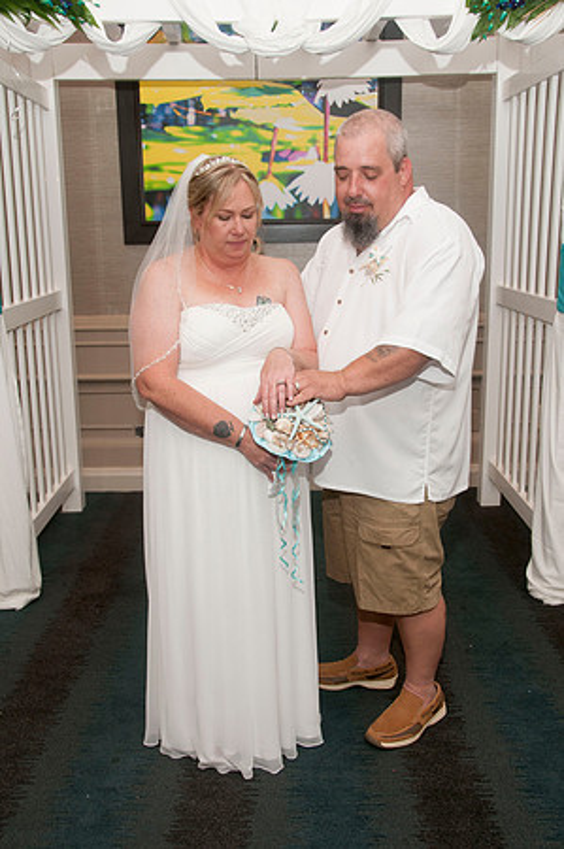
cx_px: 282
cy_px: 424
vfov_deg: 53.2
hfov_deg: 36.8
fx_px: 848
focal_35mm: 36
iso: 400
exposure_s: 1/60
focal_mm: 24
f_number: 5.6
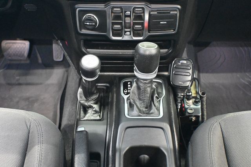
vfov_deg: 27.6
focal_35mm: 49
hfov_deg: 40.6
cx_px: 126
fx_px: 340
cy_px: 84
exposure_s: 1/13
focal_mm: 32.5
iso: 12800
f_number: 5
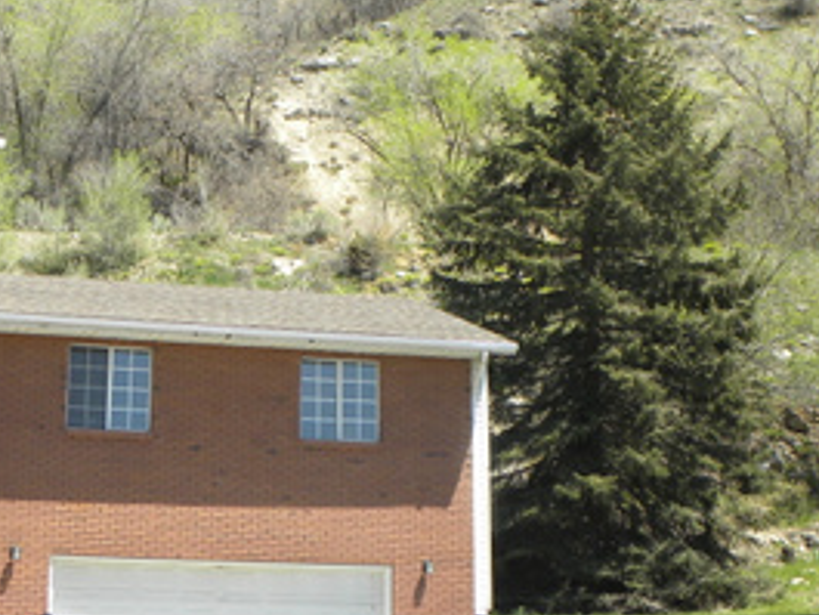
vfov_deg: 13.3
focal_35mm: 111
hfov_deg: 17.7
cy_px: 90
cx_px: 321
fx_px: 2627
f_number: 4.5
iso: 64
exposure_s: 1/233
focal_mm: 8.2
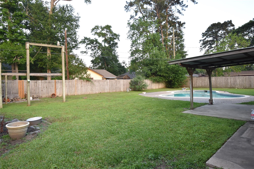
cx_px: 127
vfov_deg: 59.5
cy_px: 84
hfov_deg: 81.2
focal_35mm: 21
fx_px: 148
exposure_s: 1/125
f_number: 5.6
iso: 500
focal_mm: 14
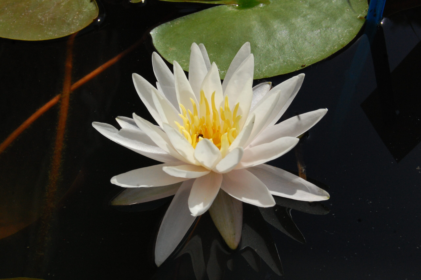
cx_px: 210
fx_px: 701
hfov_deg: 33.4
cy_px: 140
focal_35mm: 60
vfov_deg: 22.6
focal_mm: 40
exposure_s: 1/1000
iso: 800
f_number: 16
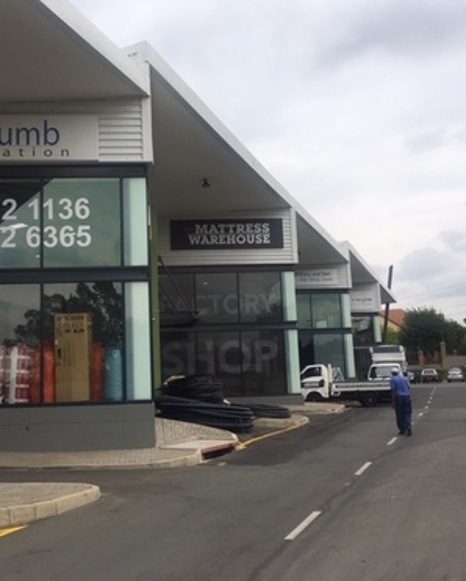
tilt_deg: +10.5
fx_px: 655
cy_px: 290
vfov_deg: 47.9
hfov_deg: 38.9
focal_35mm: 38
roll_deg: +2.2
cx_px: 174
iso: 25
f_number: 2.2
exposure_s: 1/1672
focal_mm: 4.15
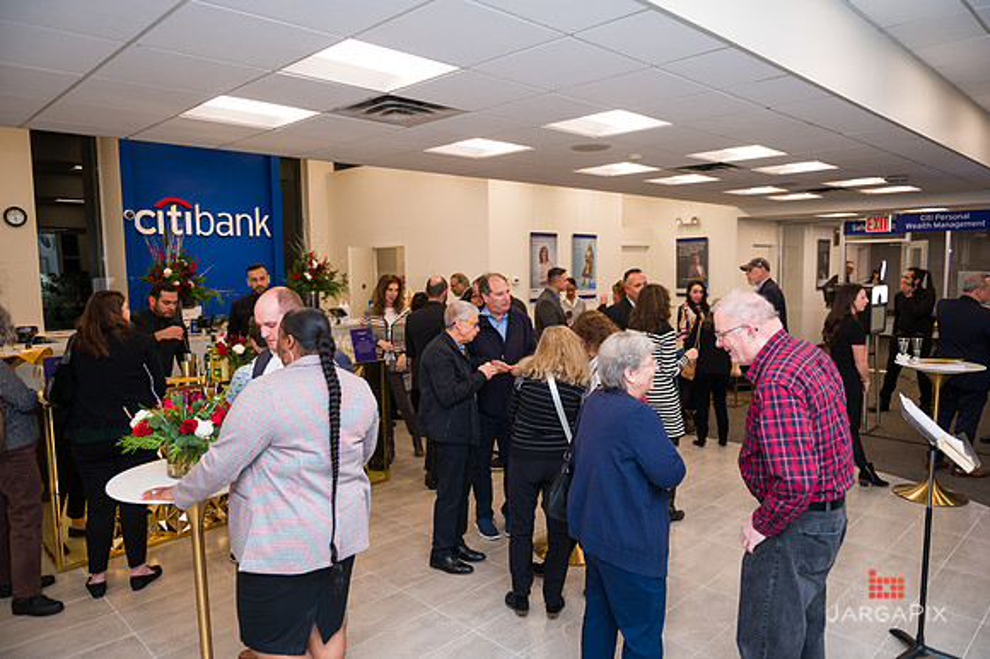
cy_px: 330
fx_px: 660
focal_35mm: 24
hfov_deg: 73.8
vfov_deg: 53.1
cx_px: 495
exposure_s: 1/200
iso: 400
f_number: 3.2
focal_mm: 24
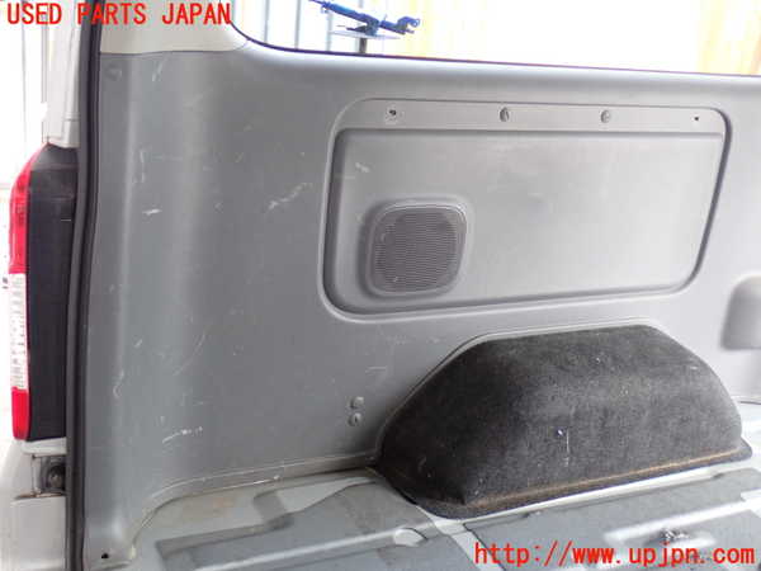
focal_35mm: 44
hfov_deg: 42.9
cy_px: 286
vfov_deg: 32.9
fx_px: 967
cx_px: 380
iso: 320
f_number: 2.9
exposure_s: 1/40
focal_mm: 7.84
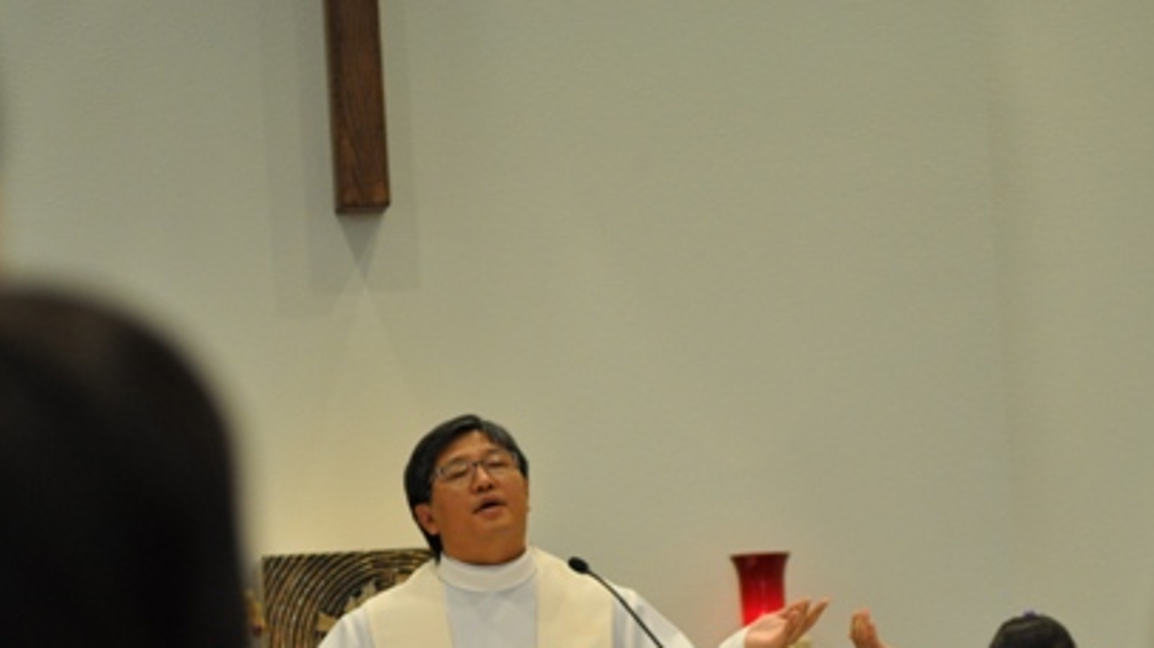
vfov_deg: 4.5
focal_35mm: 272
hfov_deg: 7.9
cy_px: 558
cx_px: 574
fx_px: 8320
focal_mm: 110
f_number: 4.5
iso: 800
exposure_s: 1/40
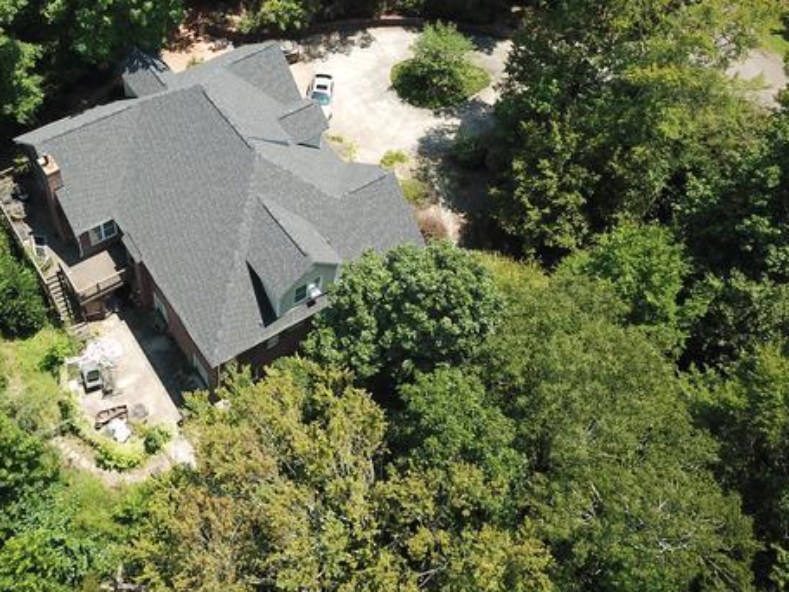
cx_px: 233
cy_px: 182
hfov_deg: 47.8
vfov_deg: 37.2
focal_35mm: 38
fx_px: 866
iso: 100
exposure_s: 1/610
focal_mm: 4.73
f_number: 2.2
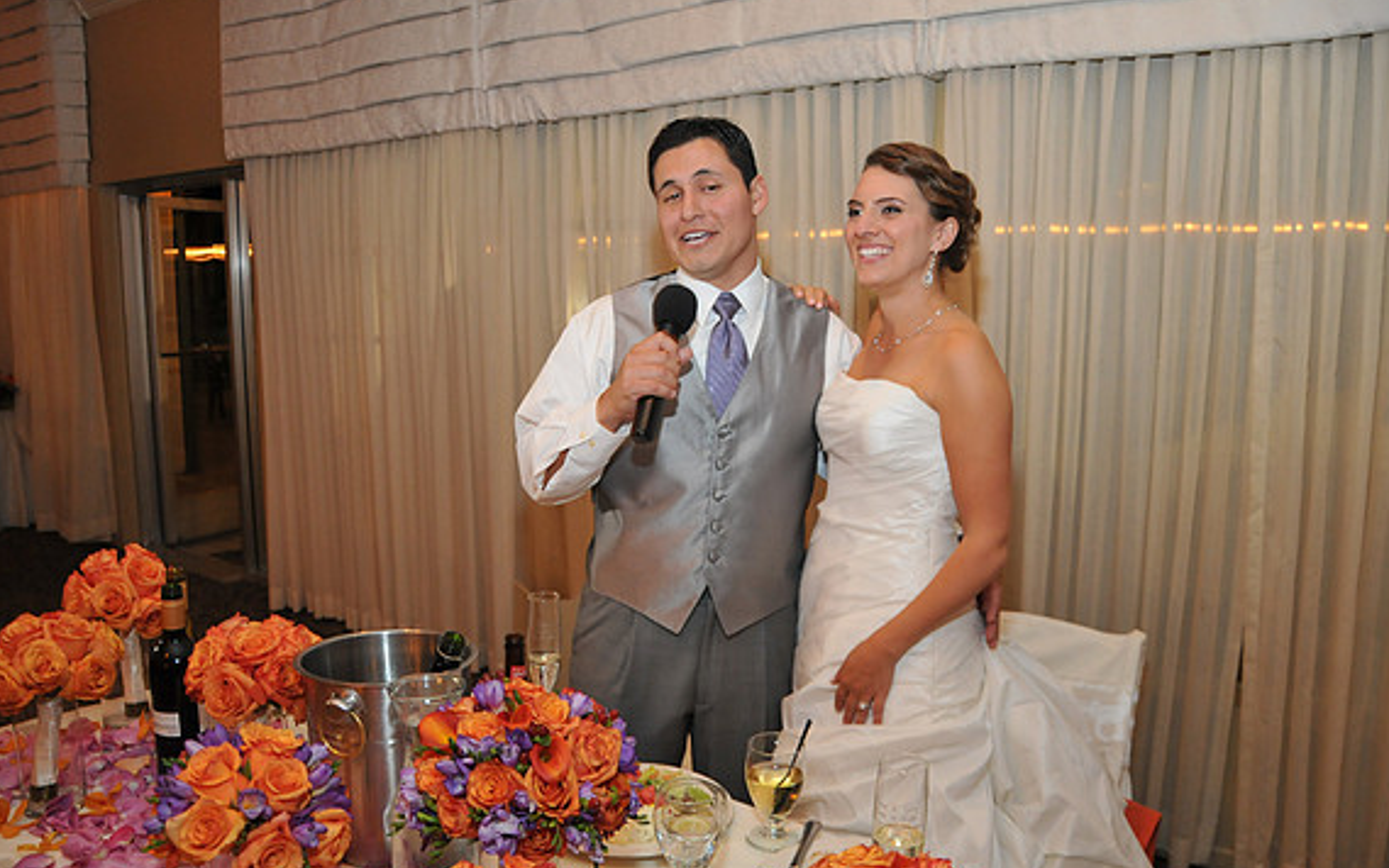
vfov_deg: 44.6
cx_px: 698
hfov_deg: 66.5
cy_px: 452
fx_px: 1060
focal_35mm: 28
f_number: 3.5
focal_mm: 18
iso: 800
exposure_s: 1/13
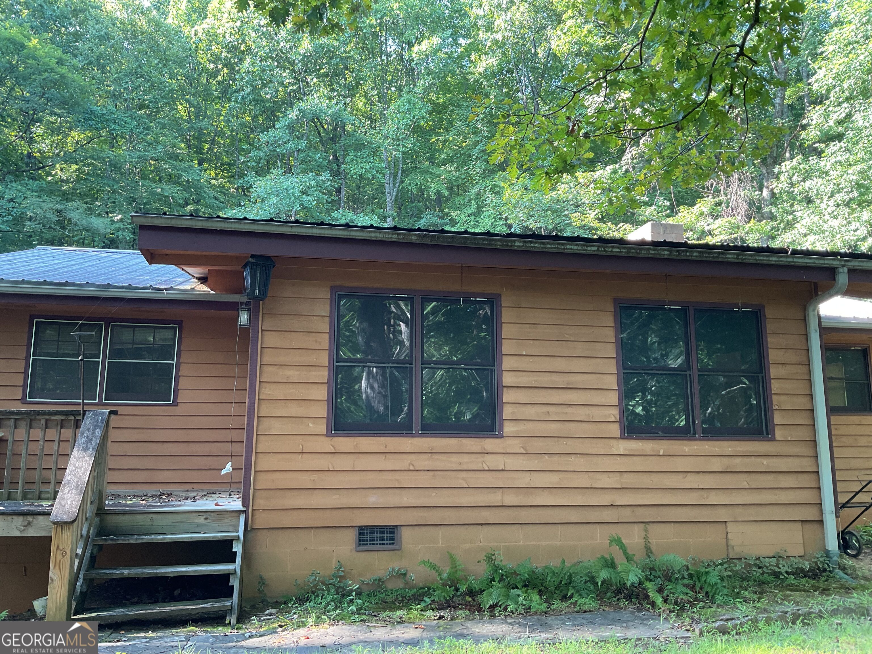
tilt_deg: +8.8
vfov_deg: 48.2
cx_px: 436
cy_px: 327
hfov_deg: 61.7
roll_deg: -0.7
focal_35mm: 29
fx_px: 731
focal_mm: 3
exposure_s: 1/60
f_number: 1.8
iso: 50
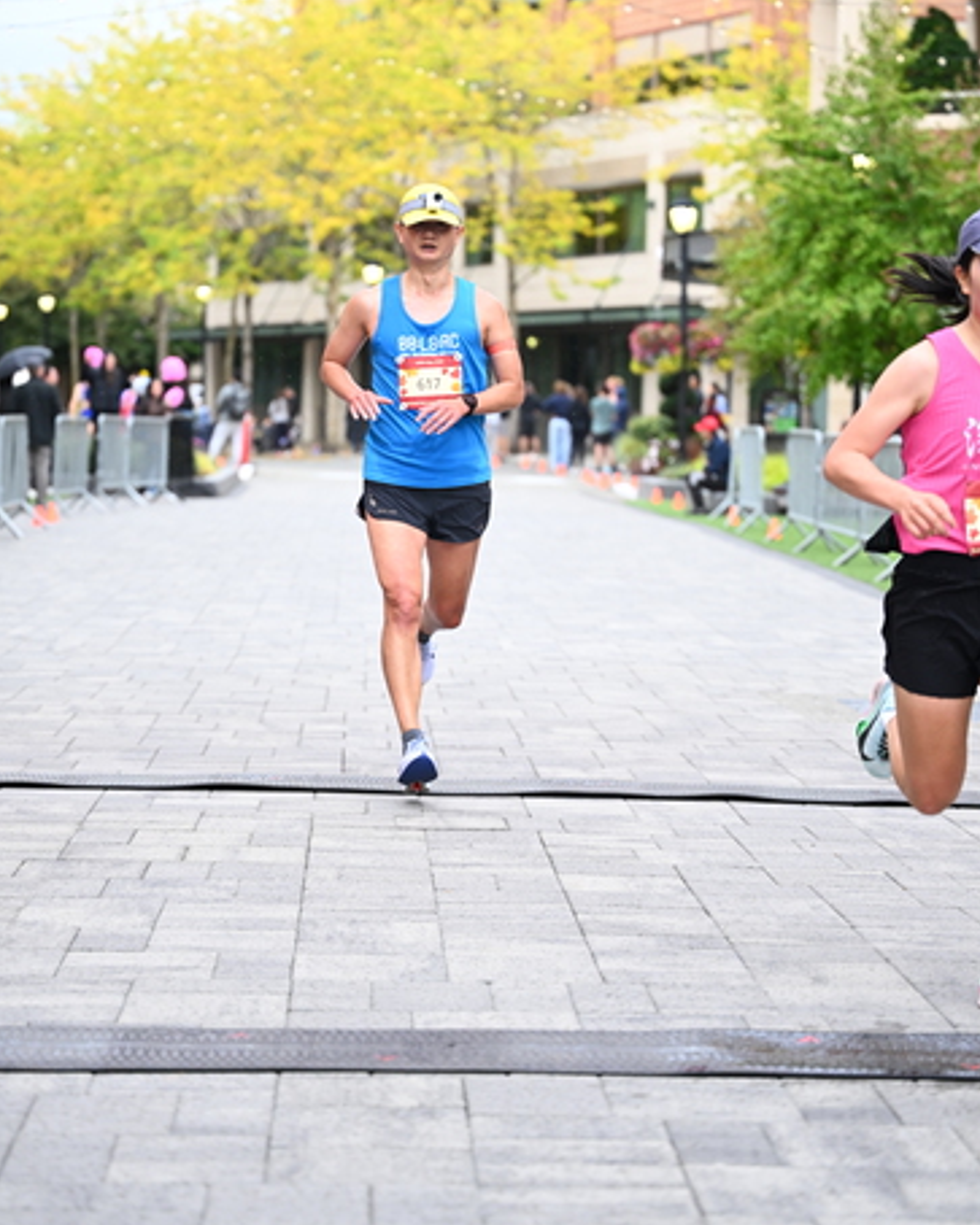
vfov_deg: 21.0
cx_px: 490
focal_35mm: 91
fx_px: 3300
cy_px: 529
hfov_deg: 16.9
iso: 1250
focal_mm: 80
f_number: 2.8
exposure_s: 1/1250
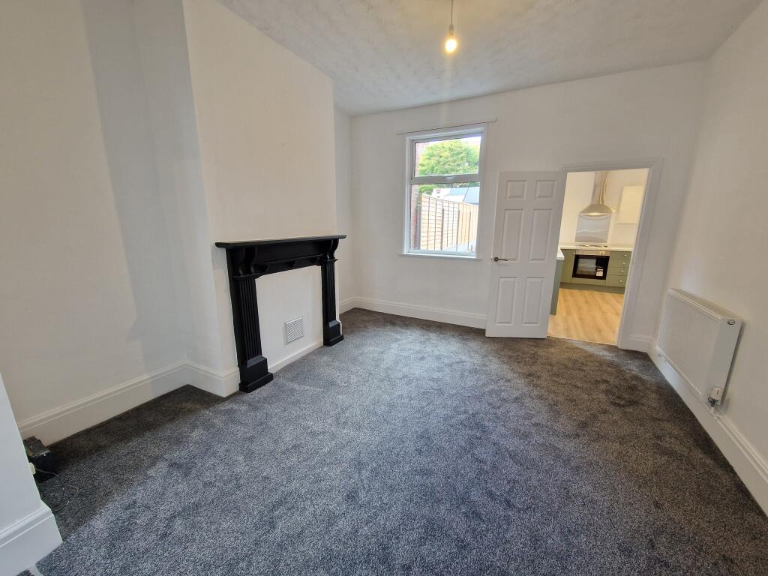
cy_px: 288
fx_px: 288
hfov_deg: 106.2
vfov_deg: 89.9
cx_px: 384
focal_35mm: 13
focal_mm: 2.2
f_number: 2.2
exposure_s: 1/50
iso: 250
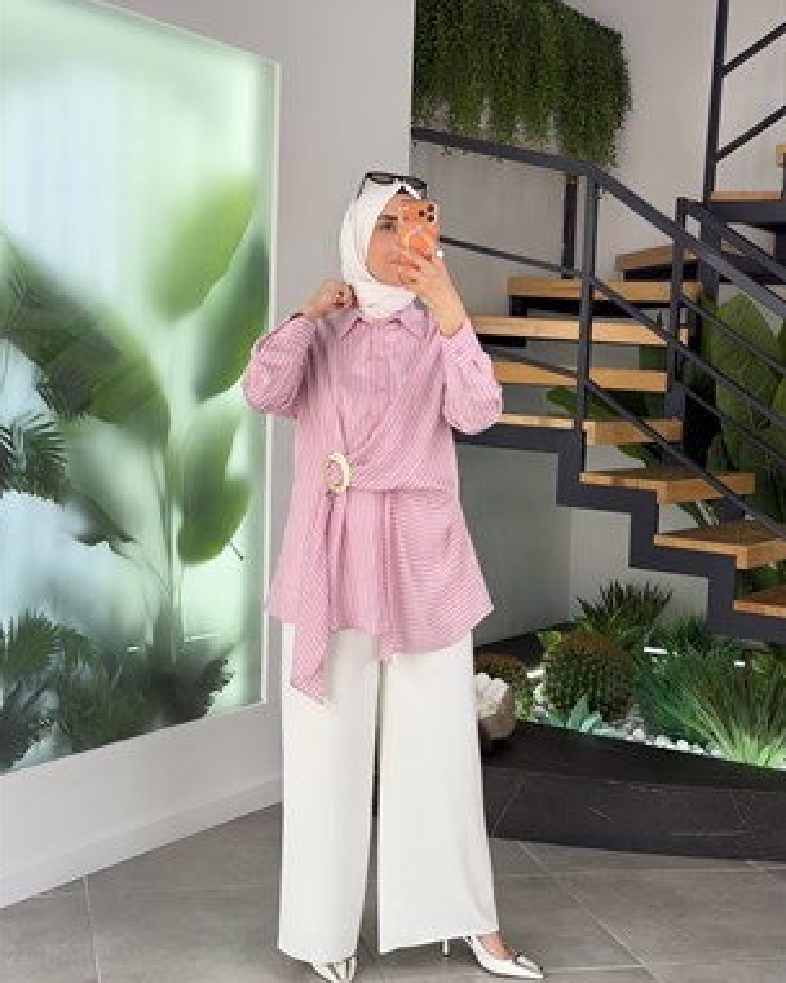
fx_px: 1483
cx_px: 390
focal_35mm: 51
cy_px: 488
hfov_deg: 29.7
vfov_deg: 36.7
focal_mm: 6.76
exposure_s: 1/269
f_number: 1.78
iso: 64
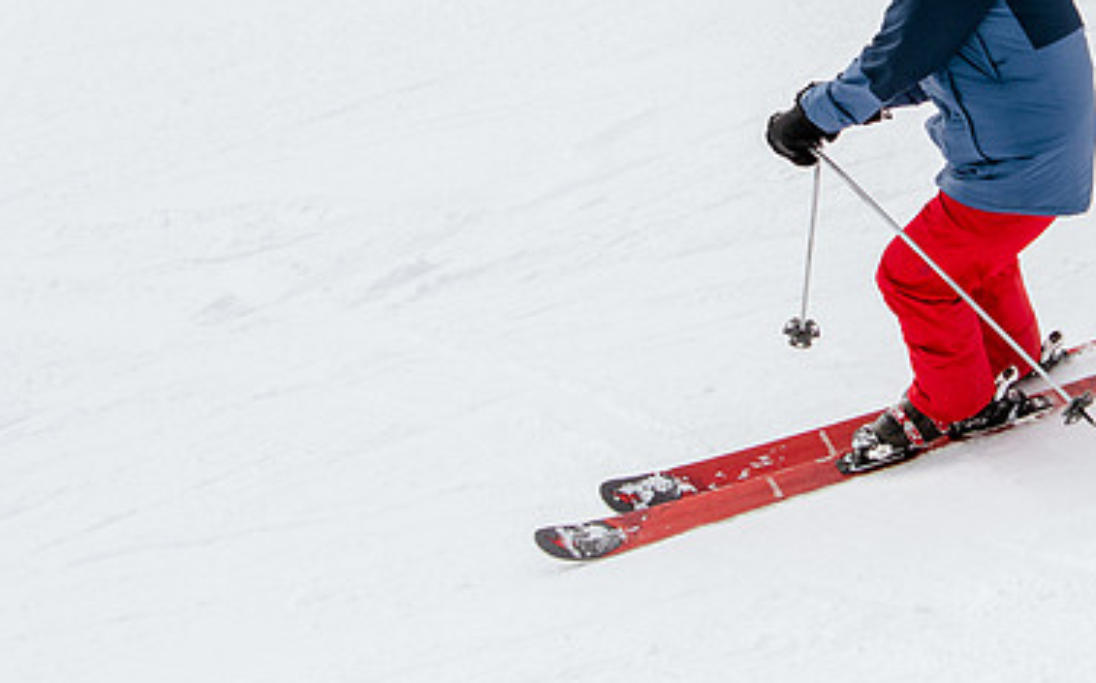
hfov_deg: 14.7
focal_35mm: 141
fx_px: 4208
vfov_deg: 9.2
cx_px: 908
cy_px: 43
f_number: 5.6
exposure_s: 1/1600
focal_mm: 44
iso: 400
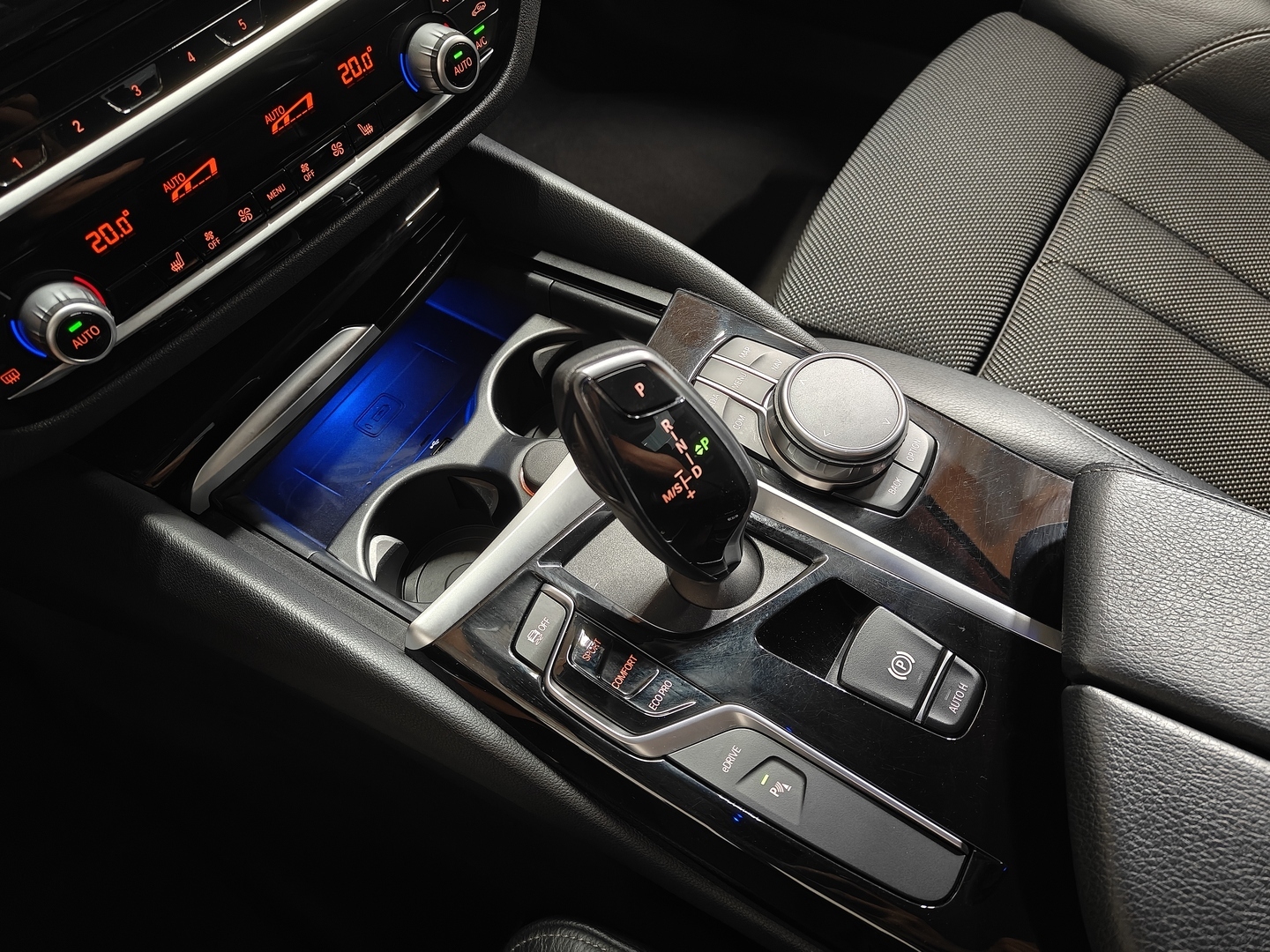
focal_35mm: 24
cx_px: 635
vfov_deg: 56.8
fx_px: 881
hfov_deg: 71.6
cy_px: 476
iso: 1600
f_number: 1.8
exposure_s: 1/33
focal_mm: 5.59
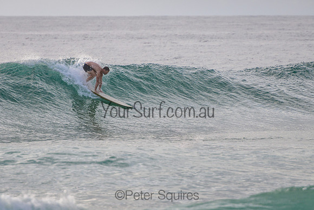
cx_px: 149
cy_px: 101
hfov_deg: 3.7
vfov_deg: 2.5
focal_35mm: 550
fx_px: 4800
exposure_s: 1/2000
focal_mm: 400
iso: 320
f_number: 5.6
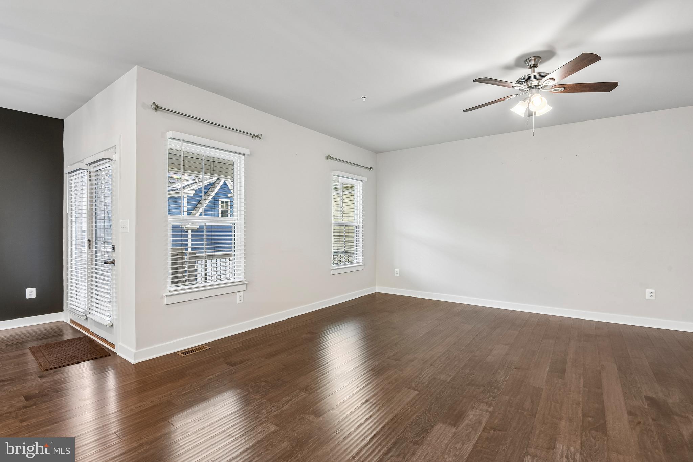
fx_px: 308
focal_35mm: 16
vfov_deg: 73.7
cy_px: 231
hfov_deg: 96.7
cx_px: 346
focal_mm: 16
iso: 400
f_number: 8
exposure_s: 1/13
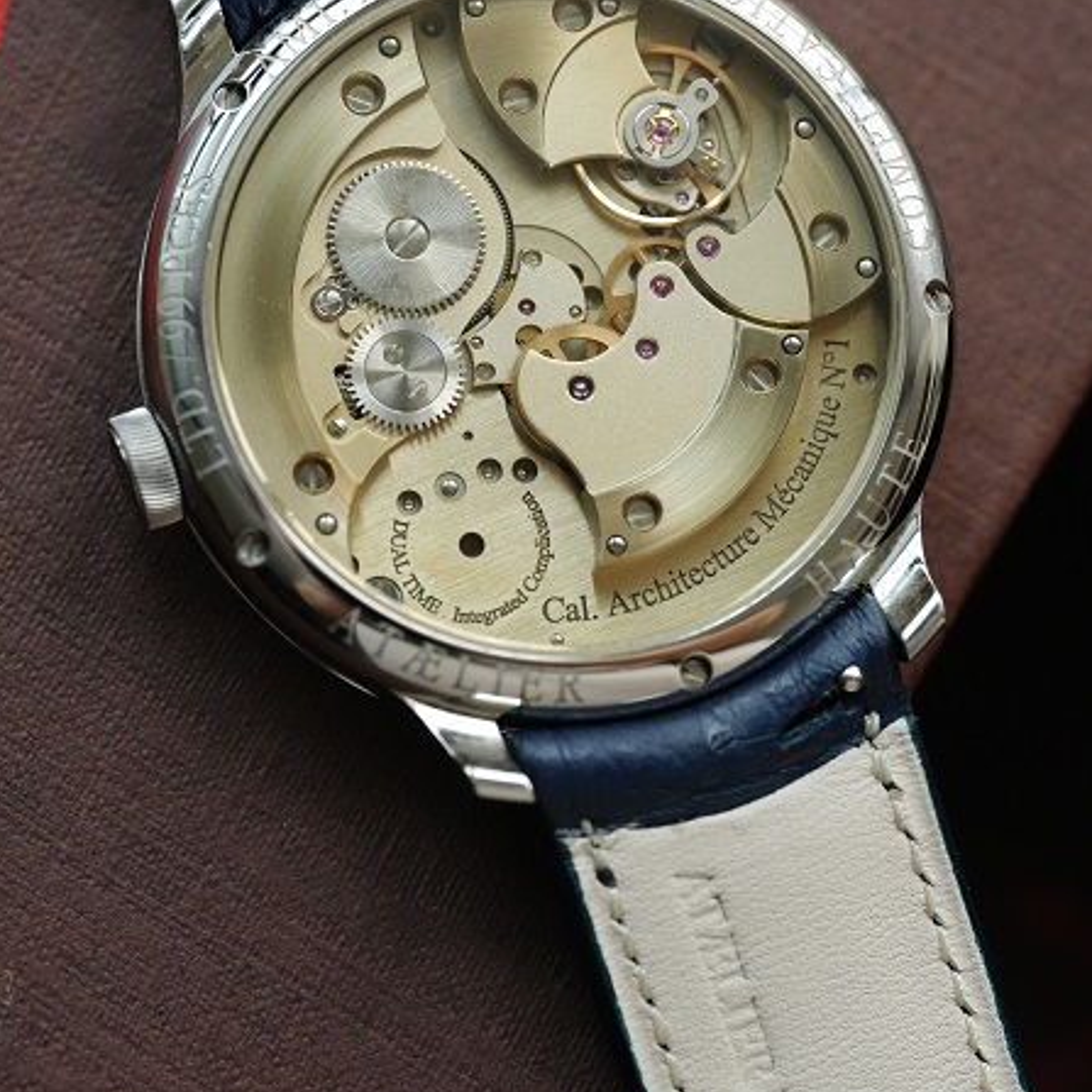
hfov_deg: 12.7
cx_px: 547
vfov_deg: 12.7
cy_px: 319
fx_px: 4890
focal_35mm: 137
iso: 5000
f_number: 5.6
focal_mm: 105
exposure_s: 1/250
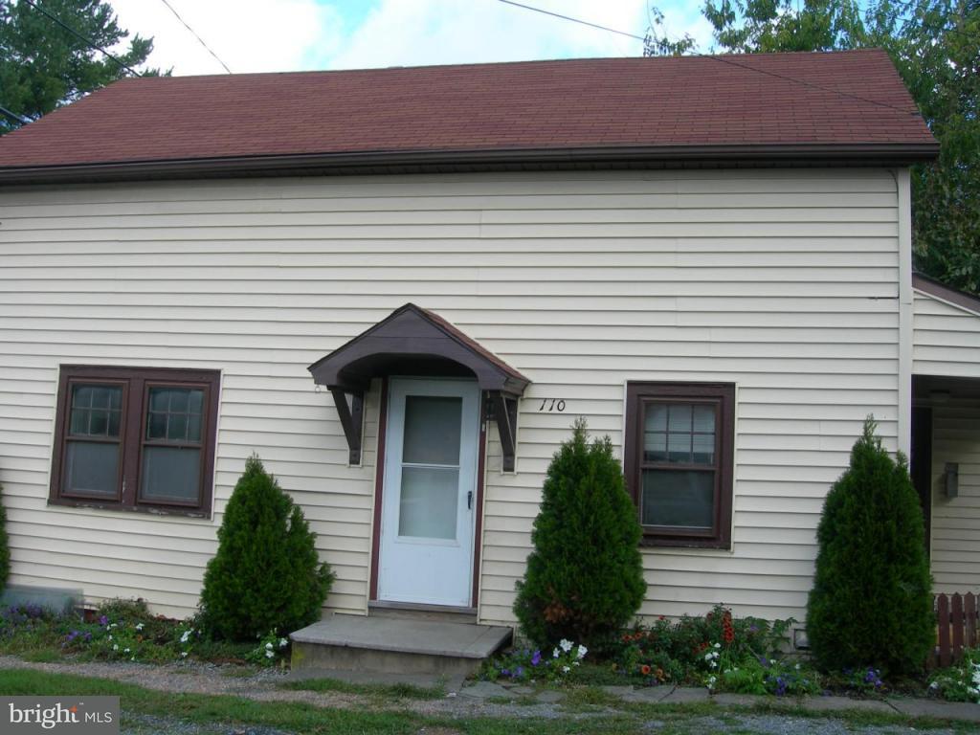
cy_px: 368
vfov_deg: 37.7
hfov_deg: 49.0
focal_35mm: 38
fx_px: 1076
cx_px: 490
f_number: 4.8
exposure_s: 1/133
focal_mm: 7.8
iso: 50
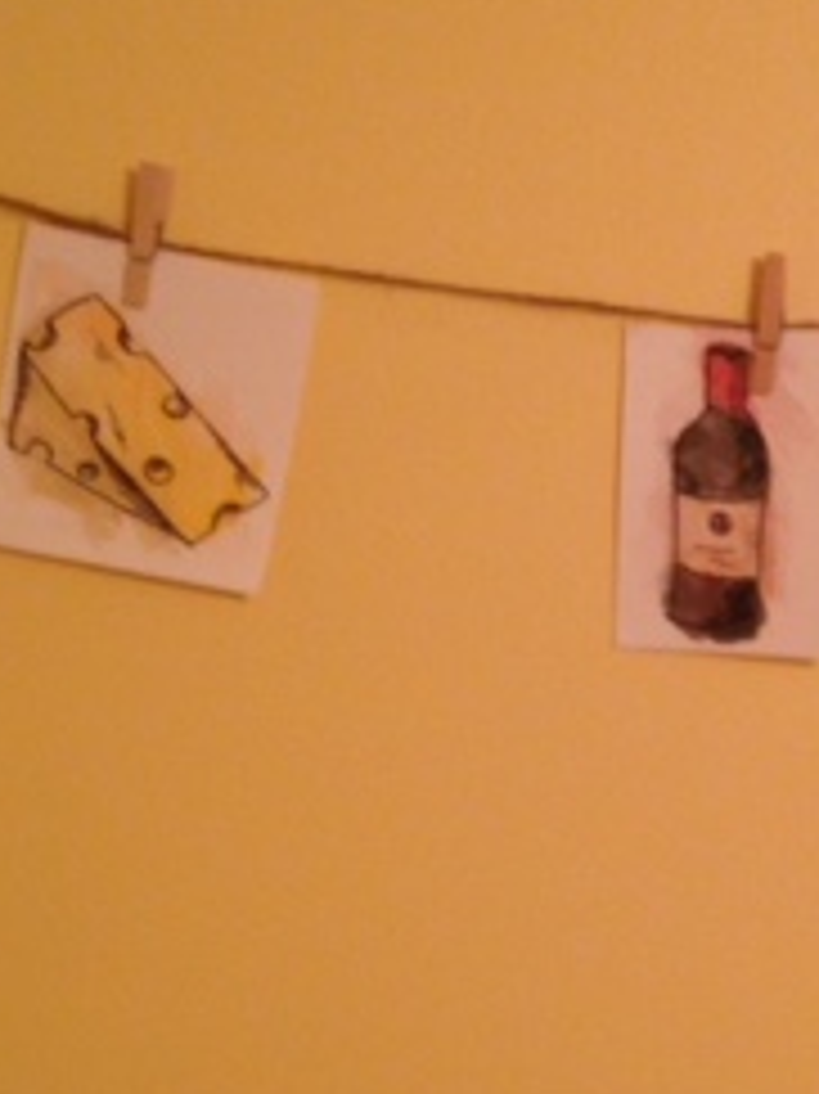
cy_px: 617
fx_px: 2747
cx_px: 864
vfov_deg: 22.5
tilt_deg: -3.2
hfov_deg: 16.5
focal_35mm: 87
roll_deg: -0.9
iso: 100
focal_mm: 4.12
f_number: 2.4
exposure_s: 1/20
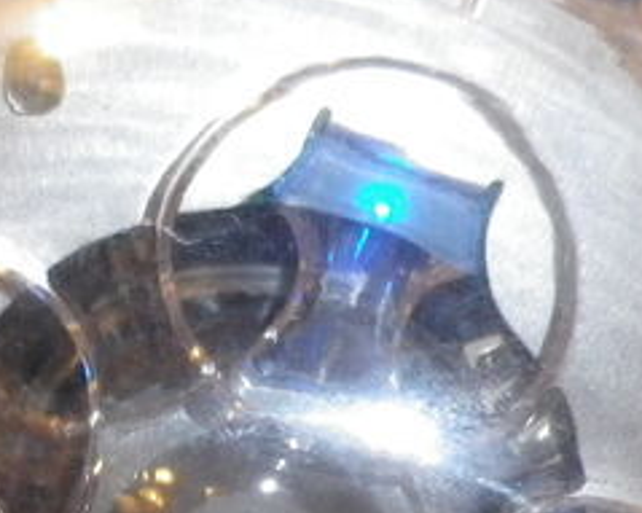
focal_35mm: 102
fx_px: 1937
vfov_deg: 14.0
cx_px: 167
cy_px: 817
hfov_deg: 18.7
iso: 400
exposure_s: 1/50
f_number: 3.5
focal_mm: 4.5
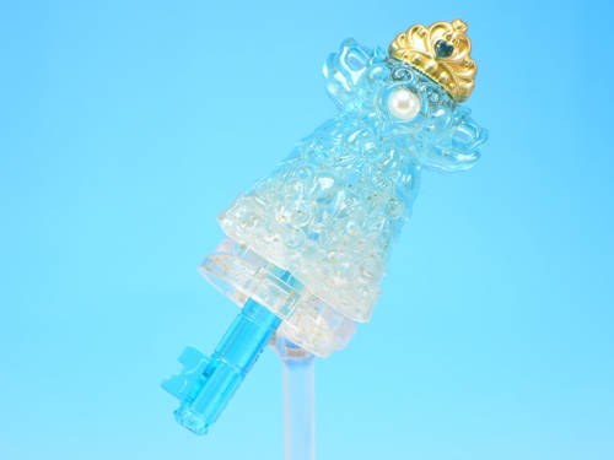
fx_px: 2128
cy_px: 230
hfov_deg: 16.4
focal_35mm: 120
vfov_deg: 12.3
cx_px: 307
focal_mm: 25.5
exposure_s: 1/1.3
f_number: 6.3
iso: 80
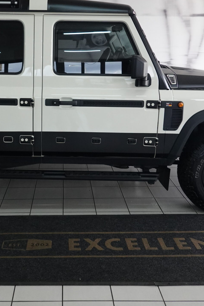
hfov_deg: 30.8
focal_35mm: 43
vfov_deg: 45.2
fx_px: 365
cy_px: 126
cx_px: 59
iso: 1000
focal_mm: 9
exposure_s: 1/200
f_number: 2.8
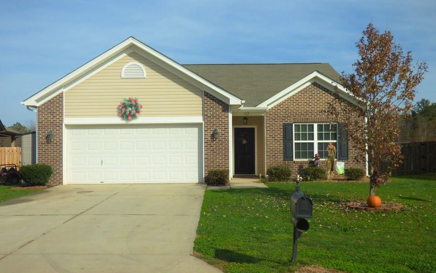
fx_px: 499
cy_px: 151
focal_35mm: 42
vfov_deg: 30.5
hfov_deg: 47.2
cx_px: 219
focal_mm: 7.07
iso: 100
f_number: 4
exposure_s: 1/1600
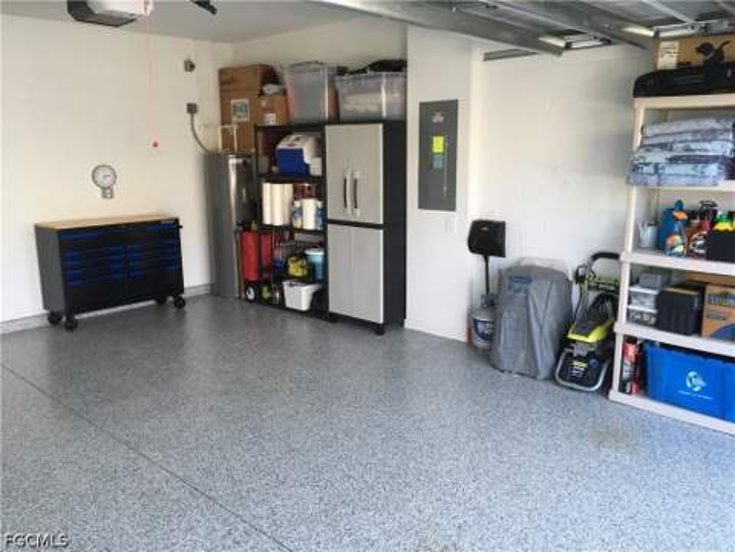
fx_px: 616
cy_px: 276
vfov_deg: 48.2
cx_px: 368
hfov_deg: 61.7
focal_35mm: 29
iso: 40
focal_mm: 4.15
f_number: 2.2
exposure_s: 1/120
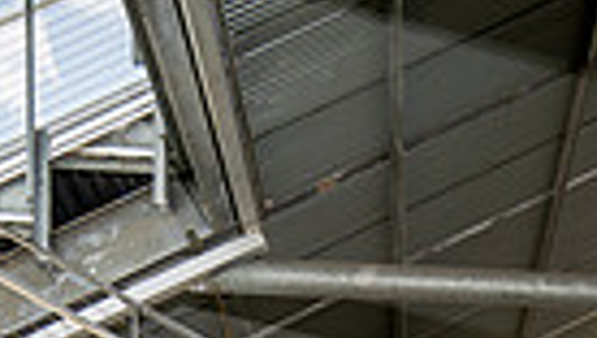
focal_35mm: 82
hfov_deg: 24.6
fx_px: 1300
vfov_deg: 11.3
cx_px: 610
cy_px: 897
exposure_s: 1/250
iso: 100
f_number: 8
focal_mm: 24
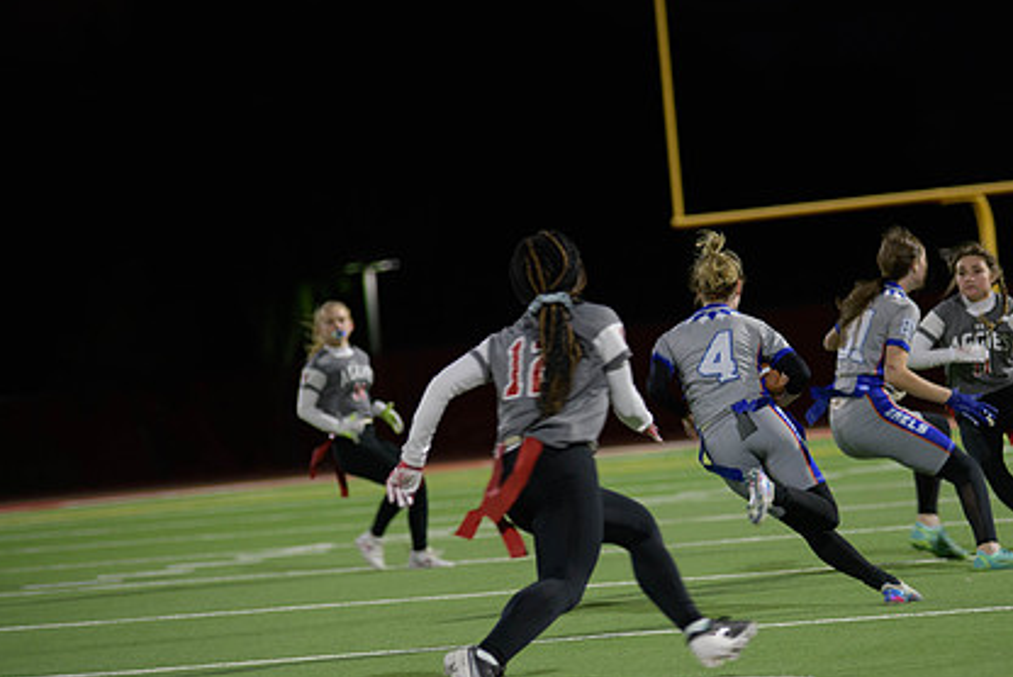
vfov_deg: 7.1
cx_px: 687
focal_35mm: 195
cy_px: 444
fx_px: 5491
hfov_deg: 10.5
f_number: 2.8
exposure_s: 1/200
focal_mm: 140
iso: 800
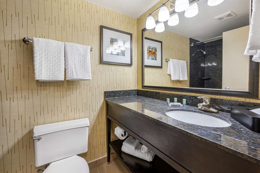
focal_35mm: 16
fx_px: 112
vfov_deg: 75.4
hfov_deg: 98.6
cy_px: 86
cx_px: 130
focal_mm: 15.5
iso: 200
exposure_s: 1/20
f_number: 10
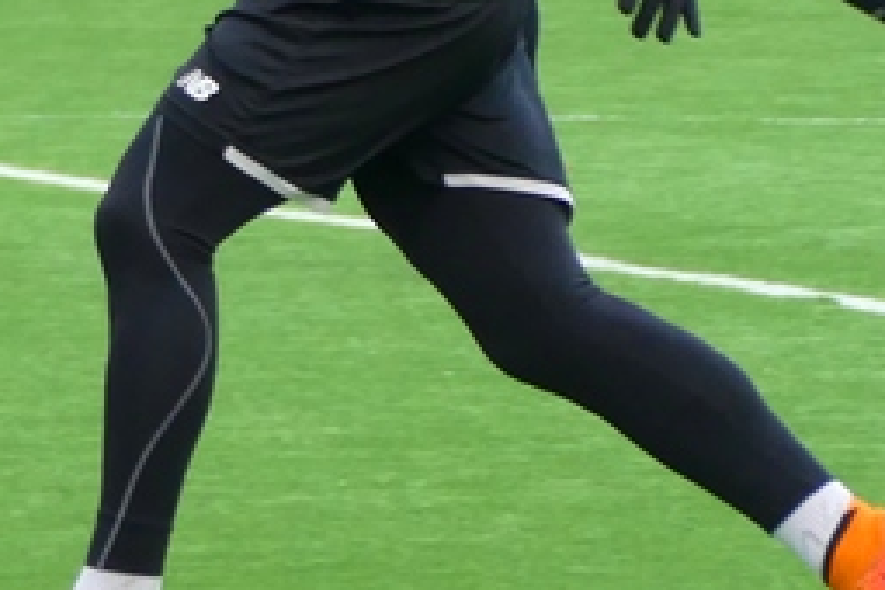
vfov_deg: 1.7
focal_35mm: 790
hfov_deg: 2.6
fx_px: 19419
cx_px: -1006
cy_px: 78
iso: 640
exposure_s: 1/500
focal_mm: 63.88
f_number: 4
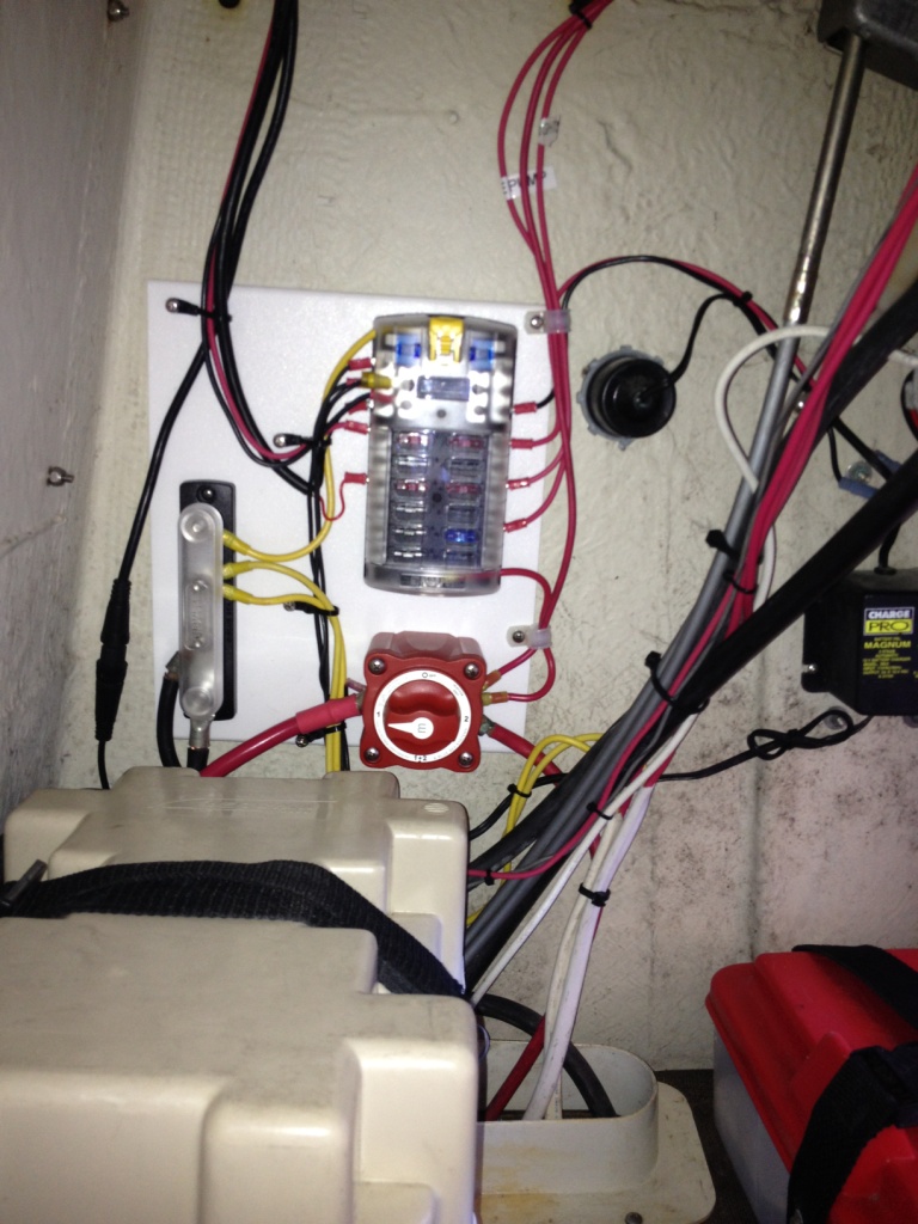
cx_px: 459
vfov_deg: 52.6
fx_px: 1238
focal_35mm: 35
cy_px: 612
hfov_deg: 40.7
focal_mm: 4.28
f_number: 2.4
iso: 64
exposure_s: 1/20
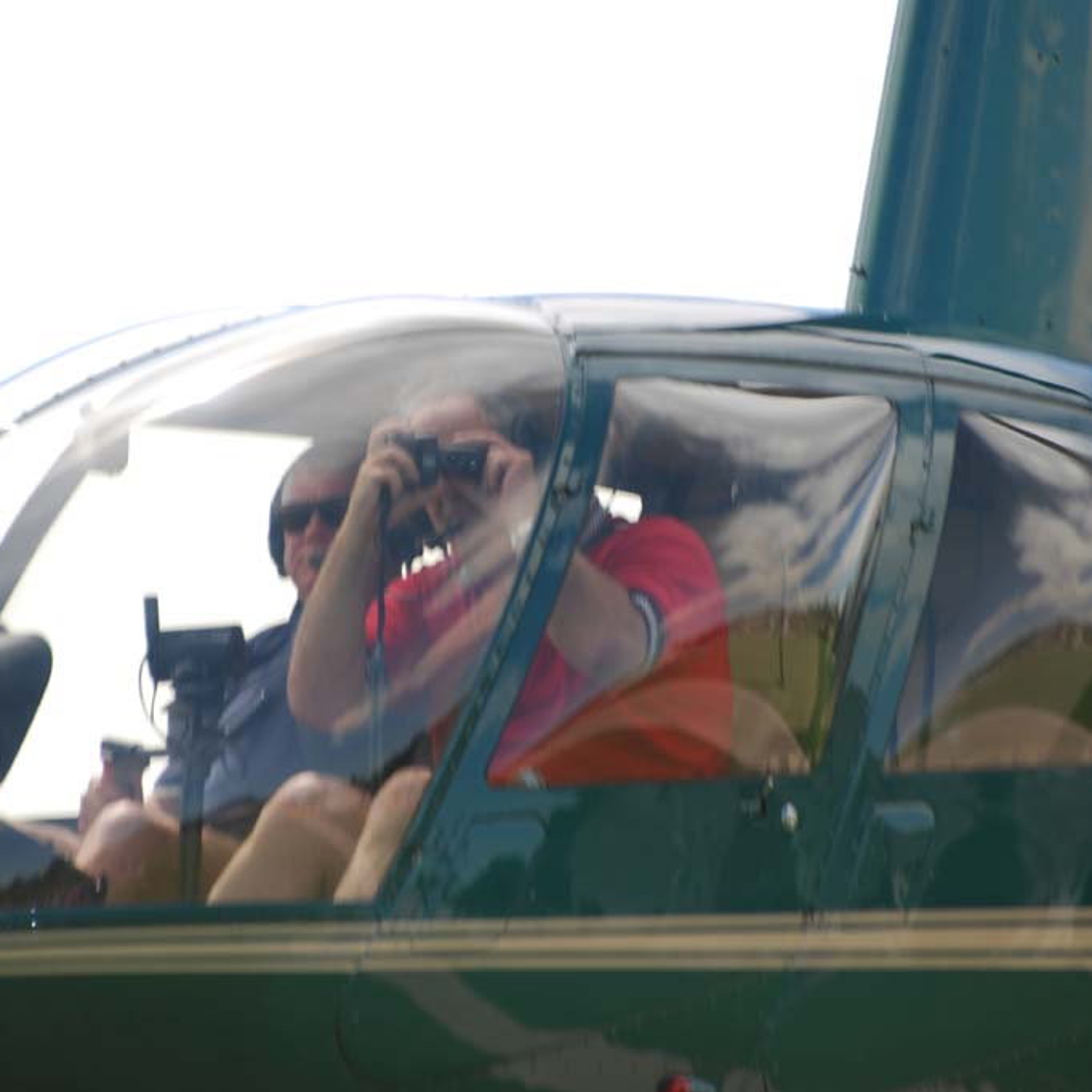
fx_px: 13669
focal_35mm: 383
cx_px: 551
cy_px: 547
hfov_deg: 4.6
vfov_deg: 4.6
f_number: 5.3
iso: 100
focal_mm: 200
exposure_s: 1/160
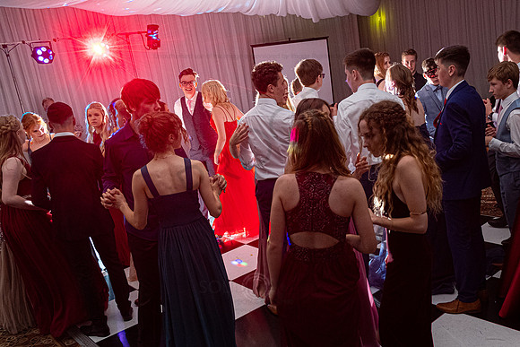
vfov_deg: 38.2
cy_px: 221
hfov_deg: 54.5
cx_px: 331
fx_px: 497
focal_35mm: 34
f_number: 4
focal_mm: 18
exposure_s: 1/30
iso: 2000
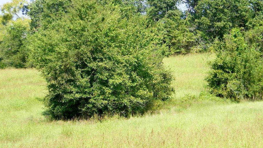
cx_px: 133
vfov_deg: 10.9
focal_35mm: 111
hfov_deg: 19.3
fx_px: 774
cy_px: 82
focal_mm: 16
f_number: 4.5
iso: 80
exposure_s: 1/320
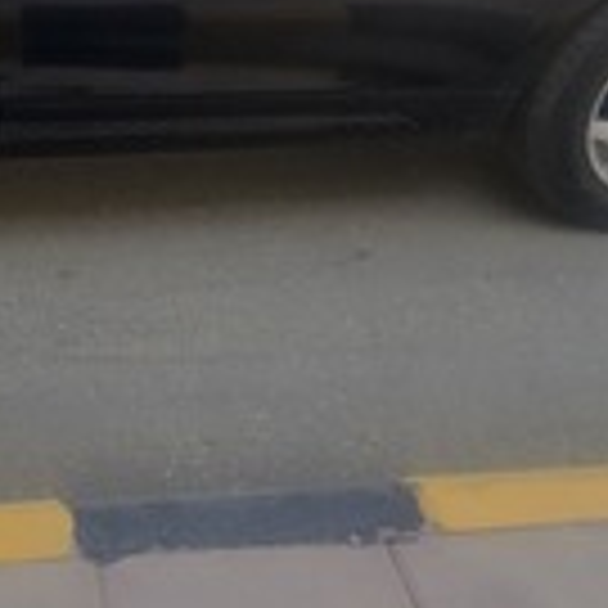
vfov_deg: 42.3
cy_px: 205
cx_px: 7
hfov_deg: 38.3
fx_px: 775
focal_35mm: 39
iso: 50
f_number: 2.2
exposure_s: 1/707
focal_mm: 2.2
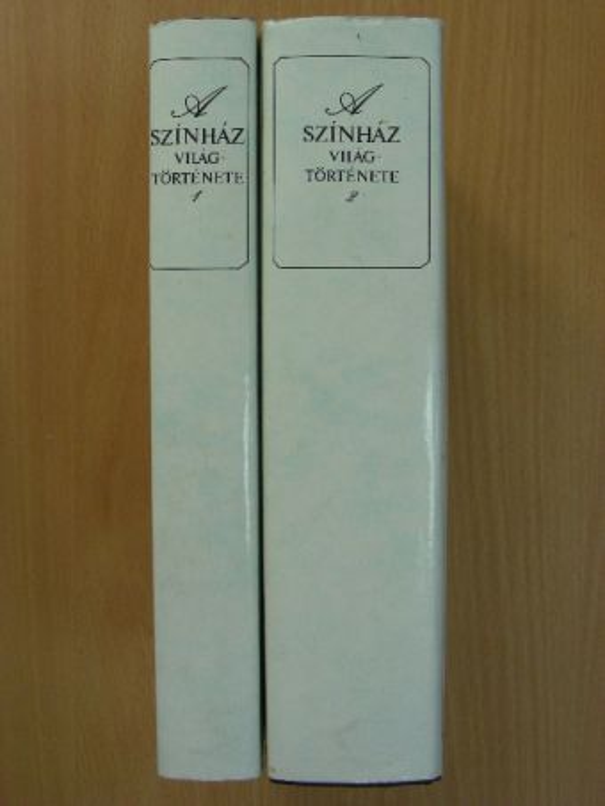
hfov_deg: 30.3
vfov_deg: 39.6
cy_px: 403
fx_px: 1118
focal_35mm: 48
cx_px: 302
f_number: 3.5
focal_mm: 8
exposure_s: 1/30
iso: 103
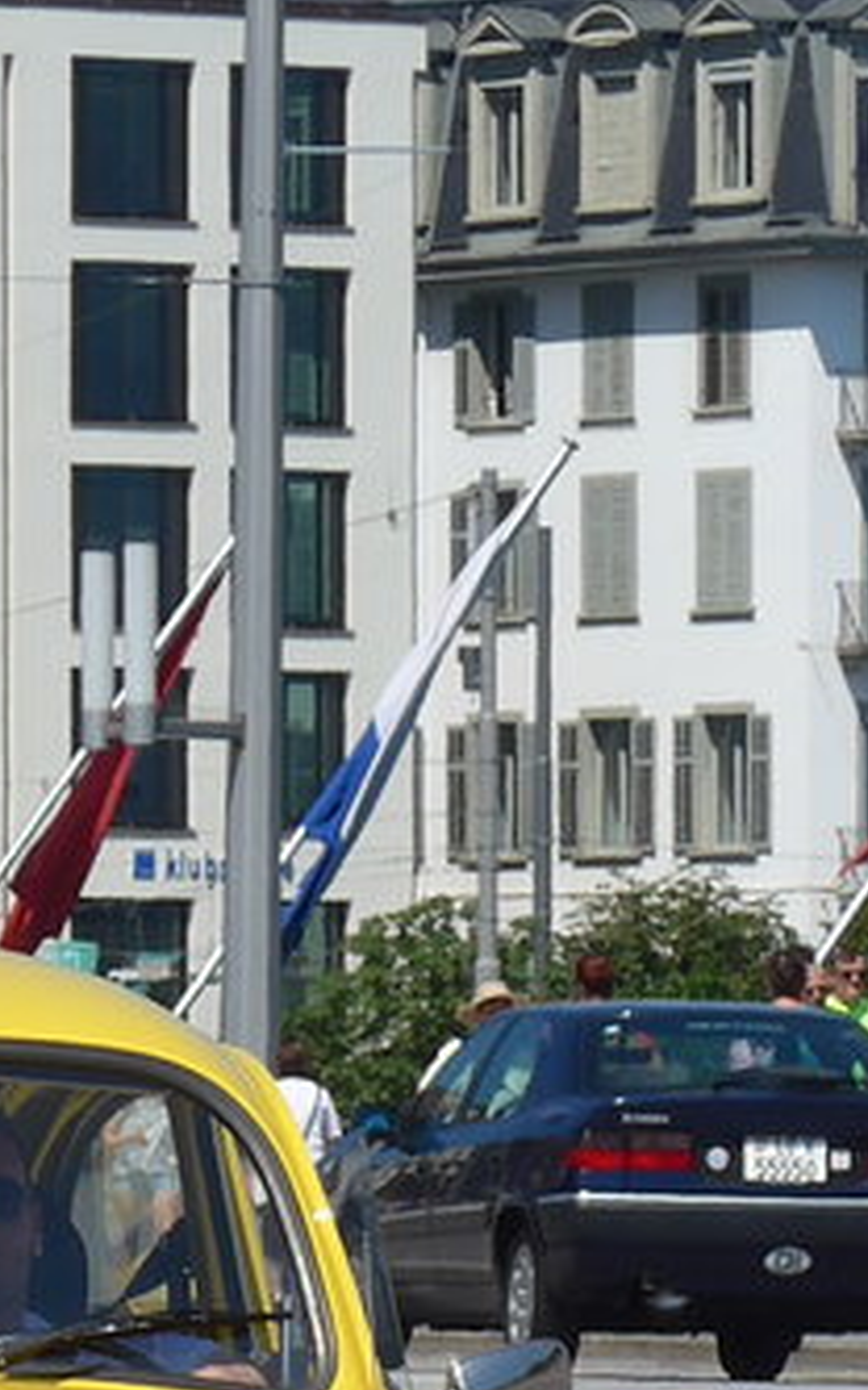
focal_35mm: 504
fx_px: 19084
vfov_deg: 4.2
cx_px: -88
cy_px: 1365
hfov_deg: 2.6
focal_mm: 25.7
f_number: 5.3
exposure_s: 1/640
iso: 80
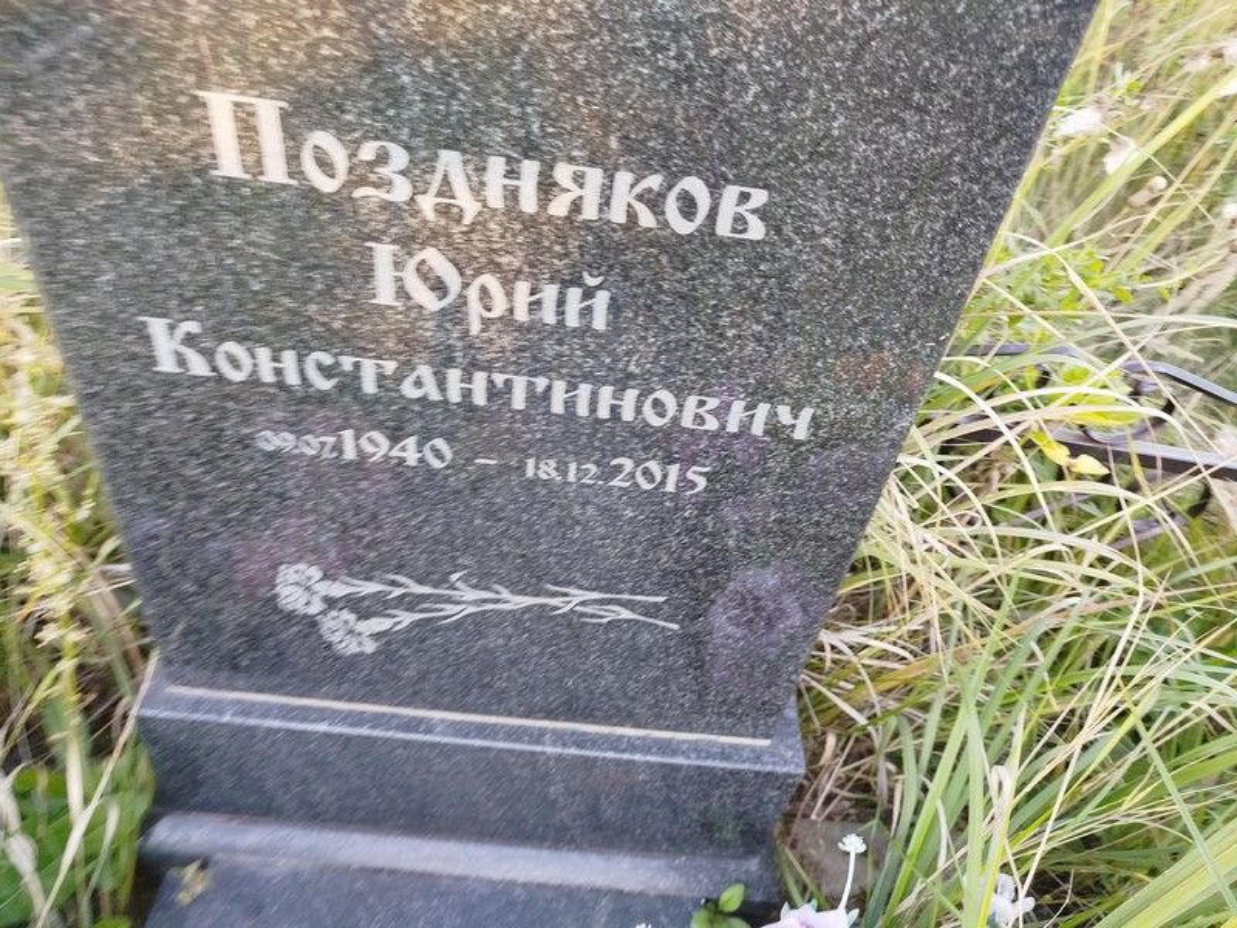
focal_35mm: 24
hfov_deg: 71.6
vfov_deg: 56.8
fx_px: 858
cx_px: 618
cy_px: 464
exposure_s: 1/50
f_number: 1.7
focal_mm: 5.31
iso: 125
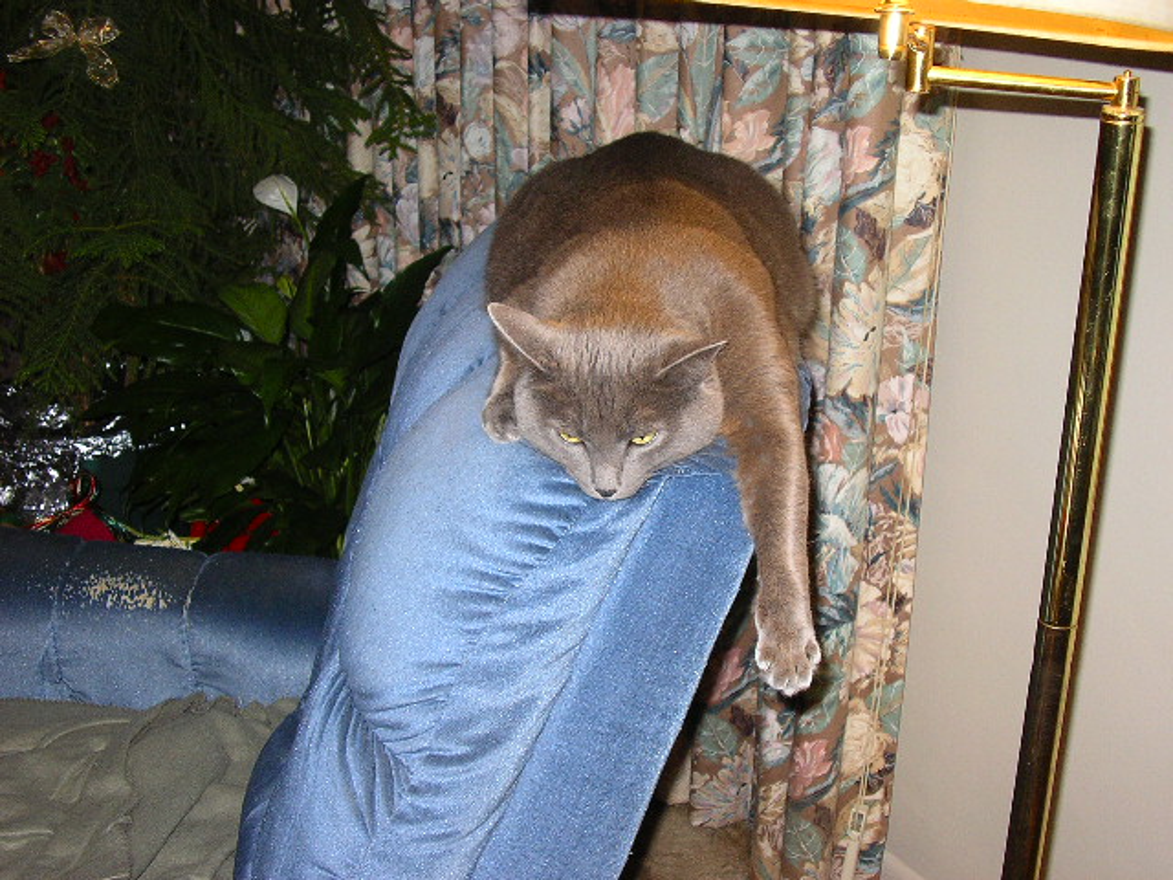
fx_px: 1728
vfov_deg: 28.6
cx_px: 586
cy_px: 440
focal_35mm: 51
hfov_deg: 37.5
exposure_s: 1/80
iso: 125
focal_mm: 7.8
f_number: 3.3
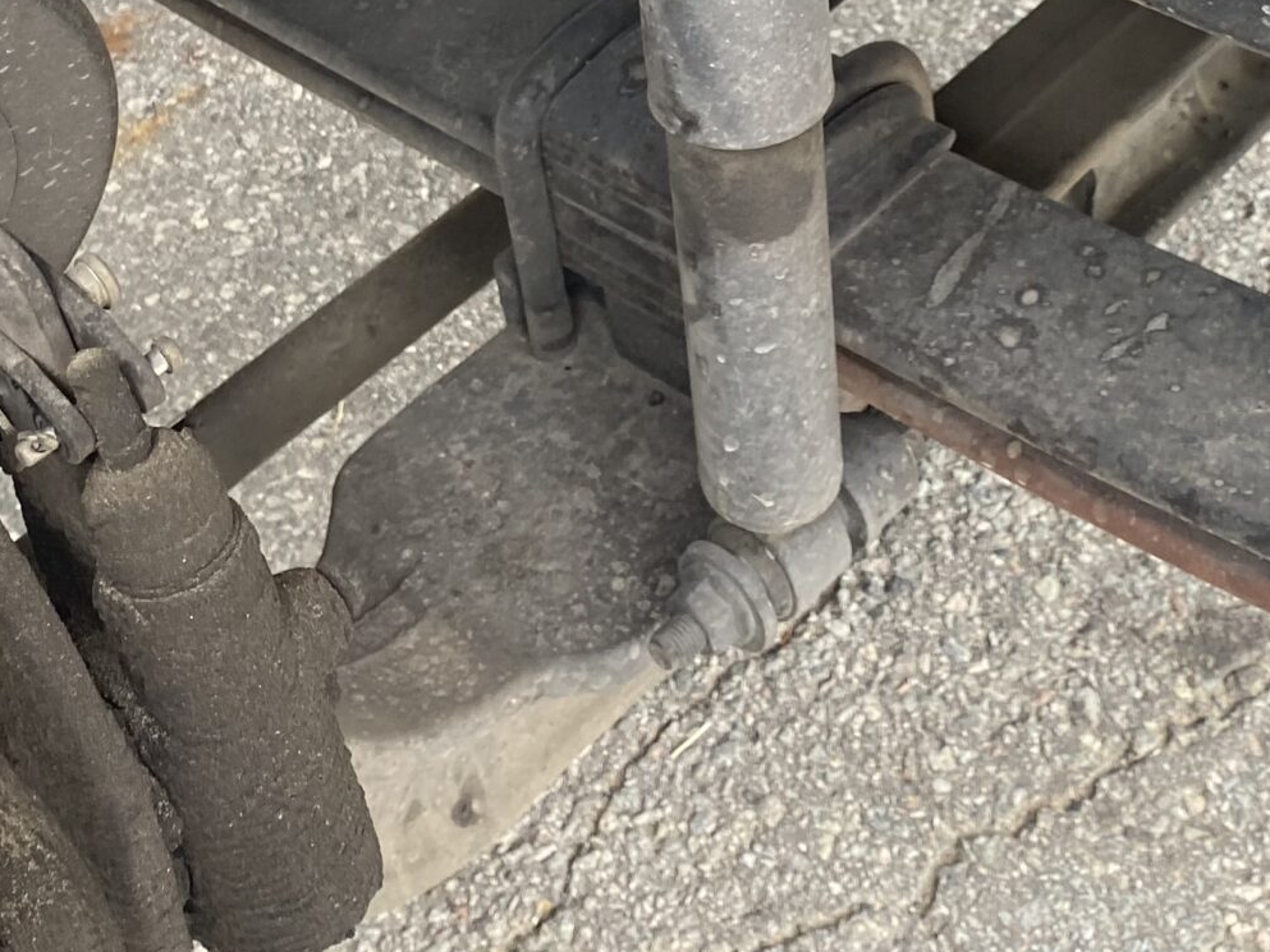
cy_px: -134
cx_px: 712
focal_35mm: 67
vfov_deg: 20.7
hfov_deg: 28.9
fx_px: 2458
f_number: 1.8
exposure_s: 1/121
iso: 100
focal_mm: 4.25
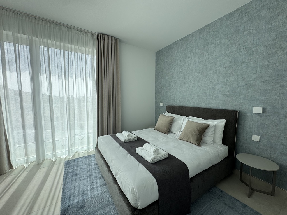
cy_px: 108
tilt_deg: -4.6
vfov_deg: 85.7
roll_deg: +0.0
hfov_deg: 102.1
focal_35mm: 14
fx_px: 116
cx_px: 144
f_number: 2.2
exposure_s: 1/421
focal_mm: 2.22
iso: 40
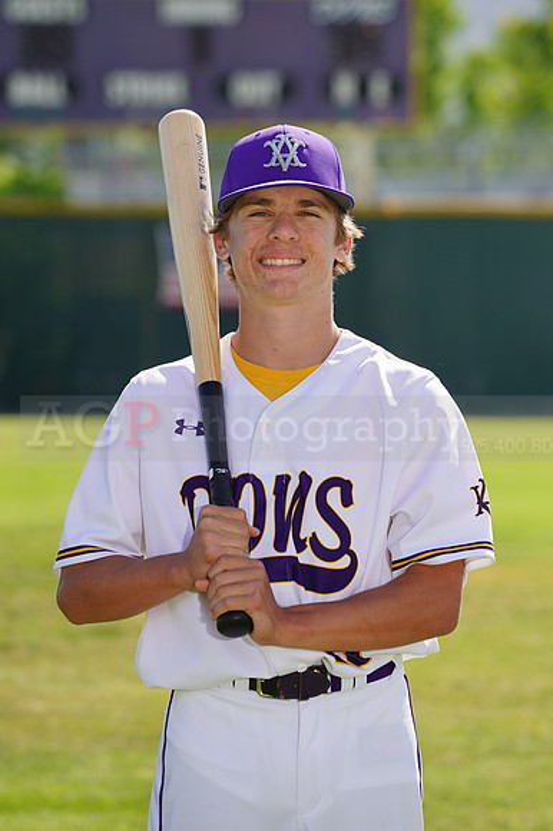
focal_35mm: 262
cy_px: 416
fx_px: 6044
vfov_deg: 7.9
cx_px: 276
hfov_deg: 5.2
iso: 100
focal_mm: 262
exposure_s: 1/250
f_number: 8
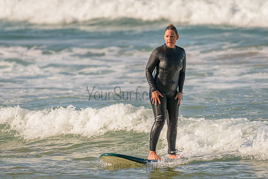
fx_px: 3888
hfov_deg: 3.9
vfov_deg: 2.6
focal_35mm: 522
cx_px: 130
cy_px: 86
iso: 140
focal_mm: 500
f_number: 5.6
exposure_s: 1/2000
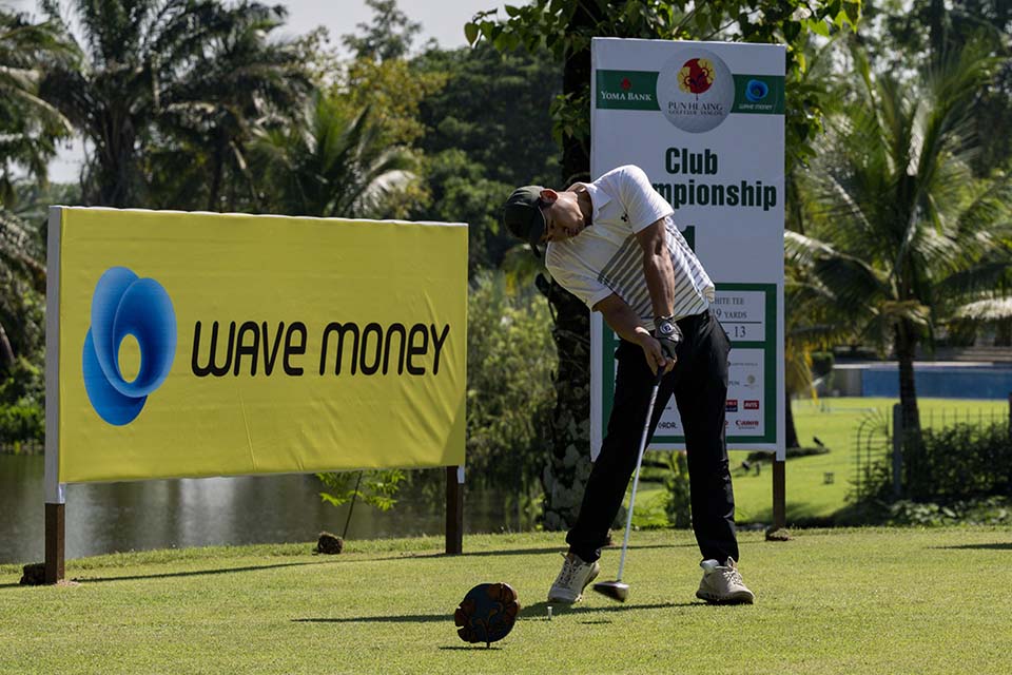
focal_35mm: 88
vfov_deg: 15.5
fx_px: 2474
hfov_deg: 23.1
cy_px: 338
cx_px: 506
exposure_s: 1/2000
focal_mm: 88
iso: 360
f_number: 5.6
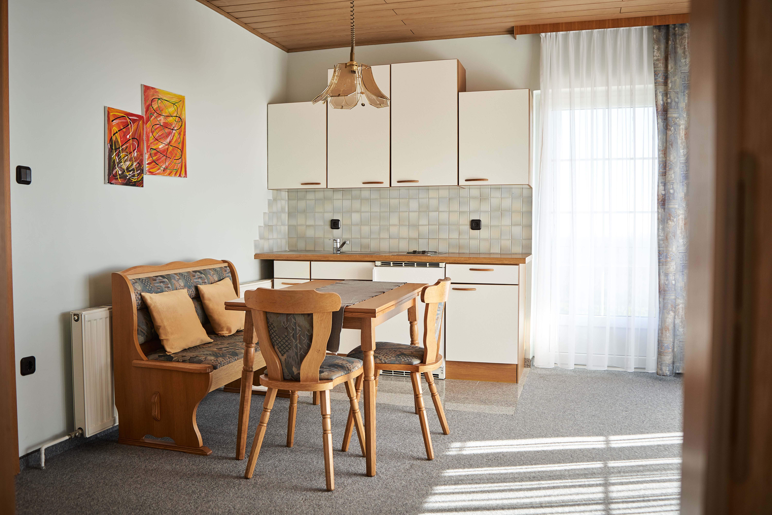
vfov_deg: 45.0
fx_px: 622
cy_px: 258
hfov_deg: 63.7
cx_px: 386
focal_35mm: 29
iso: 250
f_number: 4
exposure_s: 1/160
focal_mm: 29
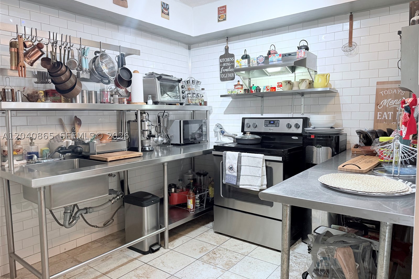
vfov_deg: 51.3
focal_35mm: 25
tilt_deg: -5.0
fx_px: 291
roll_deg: +1.2
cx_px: 210
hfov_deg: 71.5
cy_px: 136
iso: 160
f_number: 1.78
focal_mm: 6.76
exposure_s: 1/60
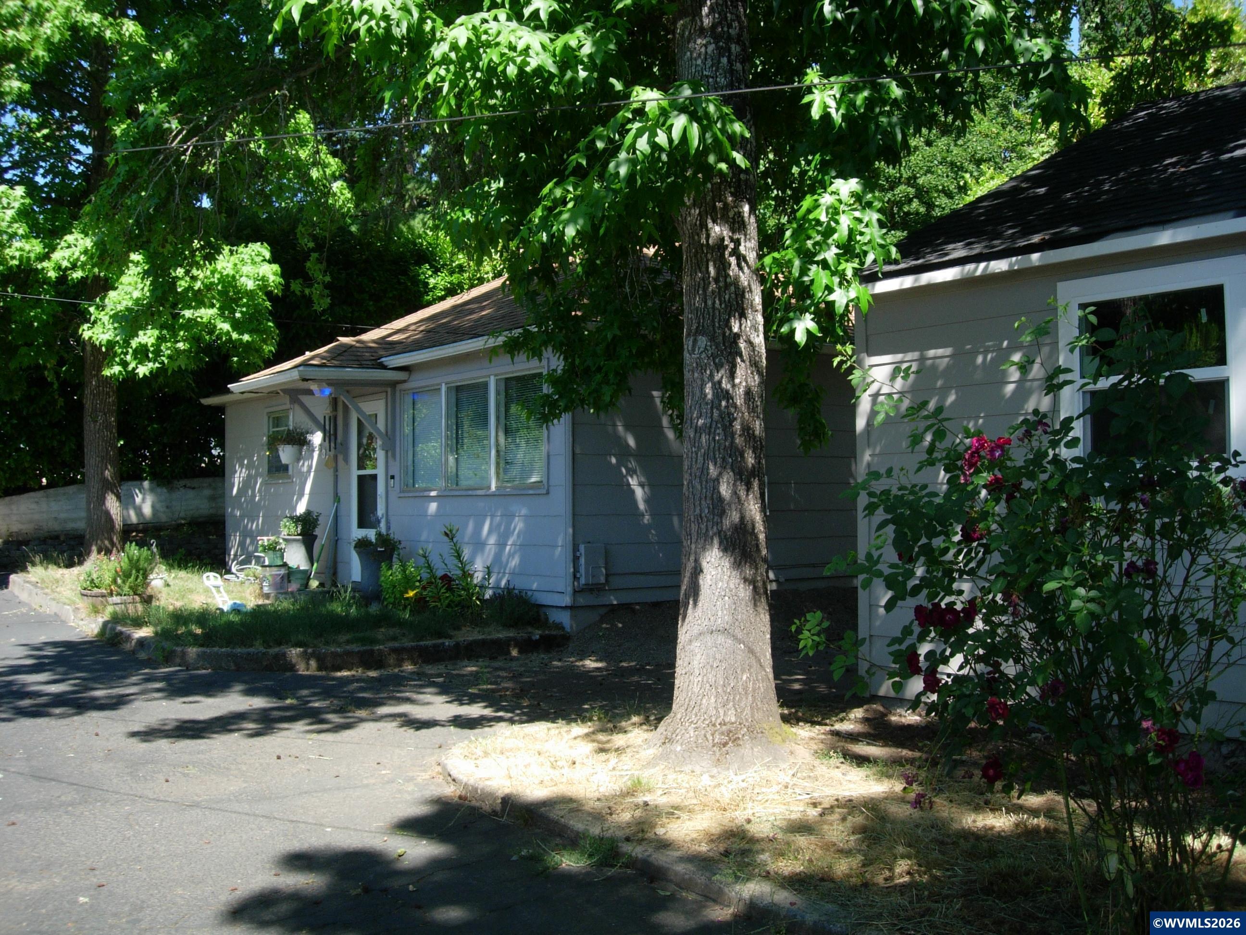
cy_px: 468
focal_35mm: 38
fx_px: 1368
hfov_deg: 49.0
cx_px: 623
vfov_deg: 37.7
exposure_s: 1/575
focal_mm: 7.8
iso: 64
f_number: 2.8
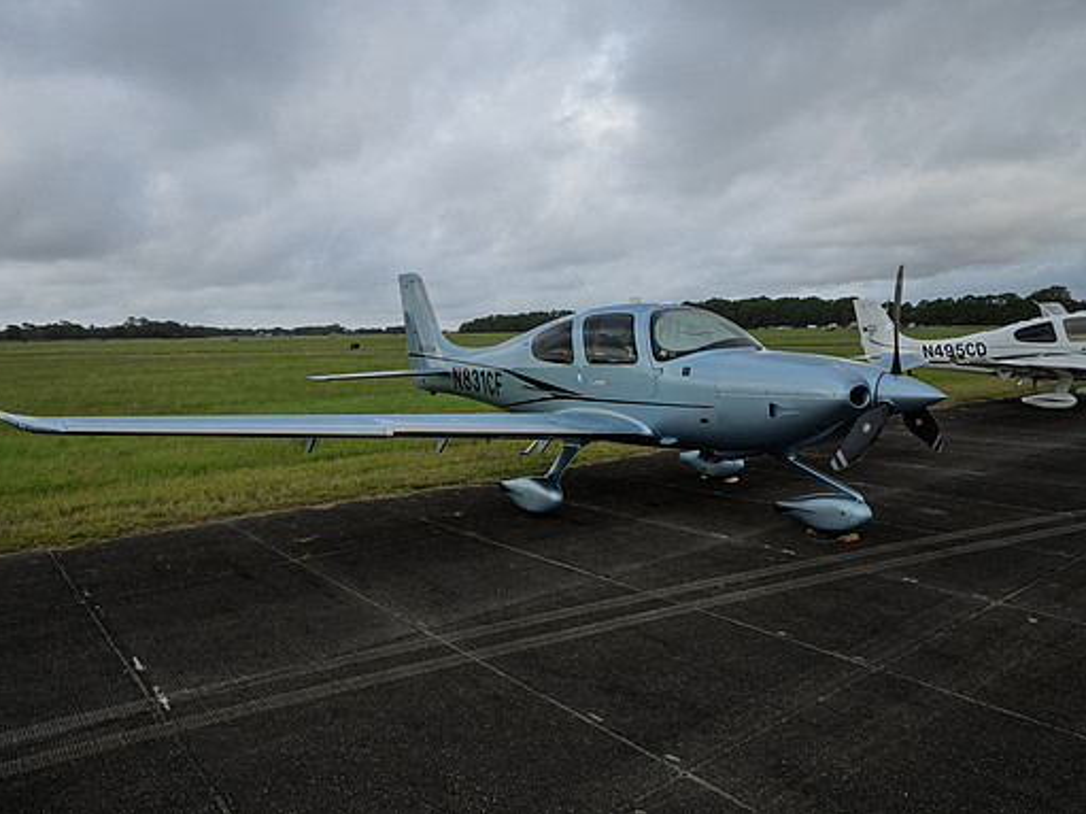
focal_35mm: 24
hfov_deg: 71.4
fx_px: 753
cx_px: 480
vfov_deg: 56.8
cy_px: 405
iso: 2500
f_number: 9
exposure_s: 1/500
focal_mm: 22
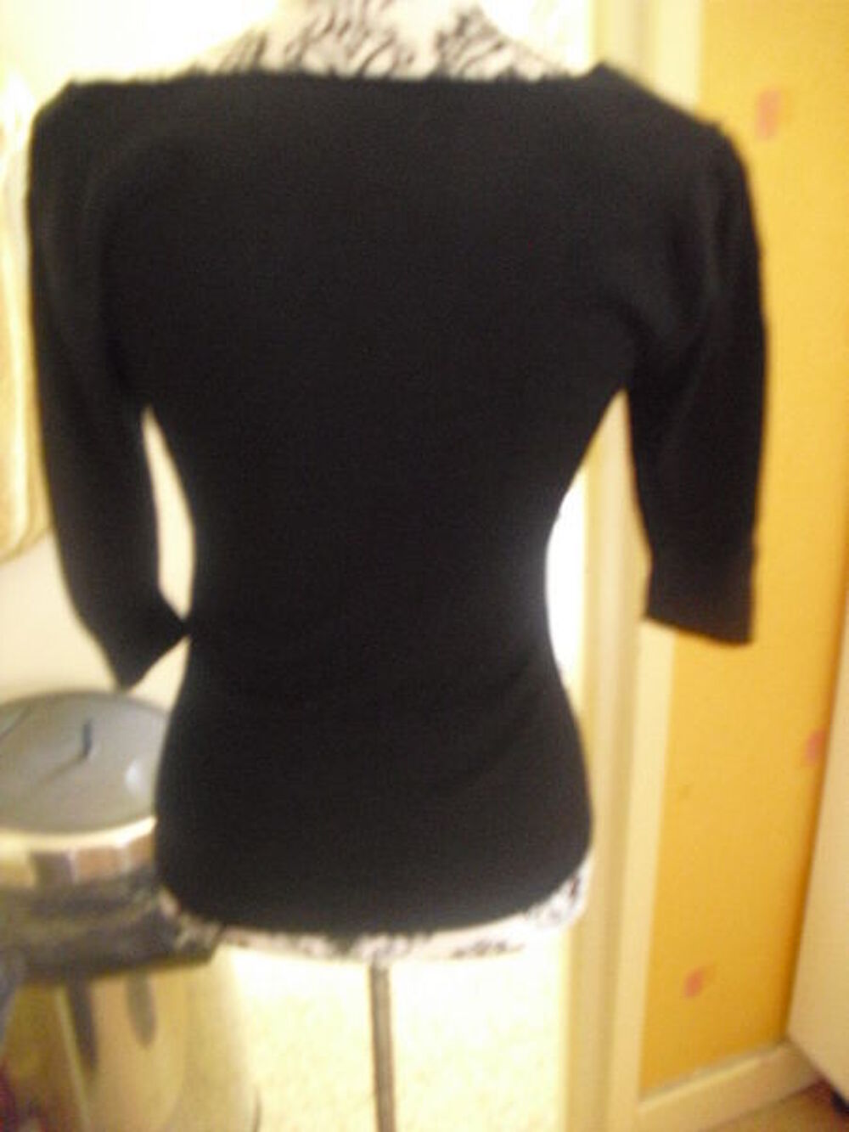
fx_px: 1177
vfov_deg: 51.4
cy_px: 566
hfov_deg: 39.7
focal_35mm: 36
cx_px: 424
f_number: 3.1
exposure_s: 1/8
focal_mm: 6.3
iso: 800
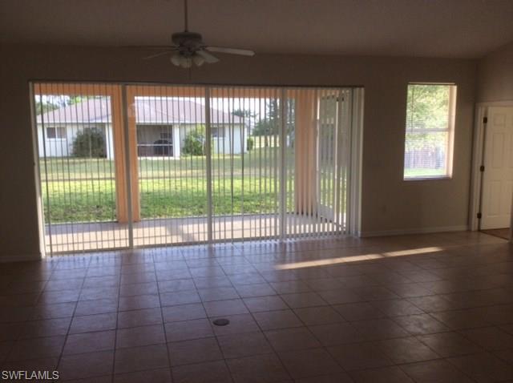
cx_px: 256
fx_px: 488
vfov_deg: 42.8
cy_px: 192
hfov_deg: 55.4
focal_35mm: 33
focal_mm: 3.3
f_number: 2.4
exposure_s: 1/60
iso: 50
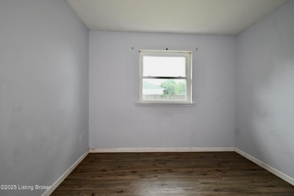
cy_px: 98
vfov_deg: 77.3
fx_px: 122
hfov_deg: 100.4
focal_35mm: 15
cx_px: 147
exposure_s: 1/180
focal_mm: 10
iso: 1250
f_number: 4.8
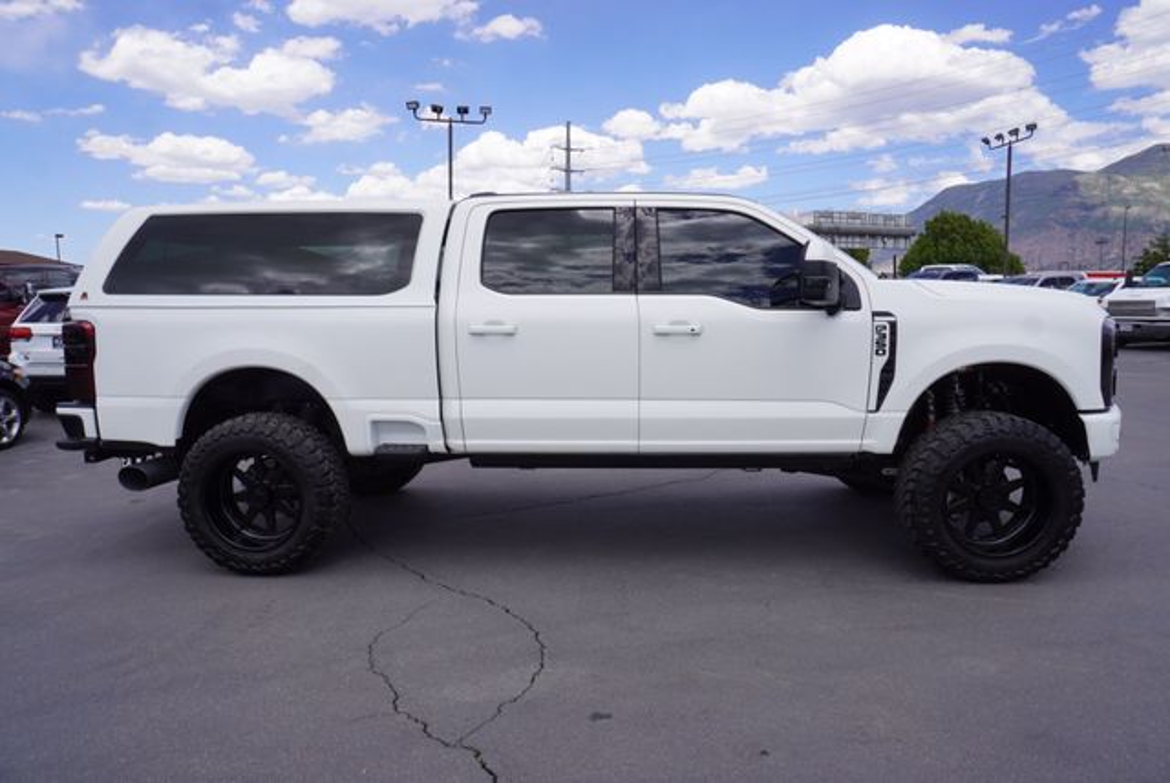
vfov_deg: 53.2
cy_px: 392
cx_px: 585
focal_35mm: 24
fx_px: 781
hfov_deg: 73.7
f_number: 10
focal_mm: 16
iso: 100
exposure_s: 1/160
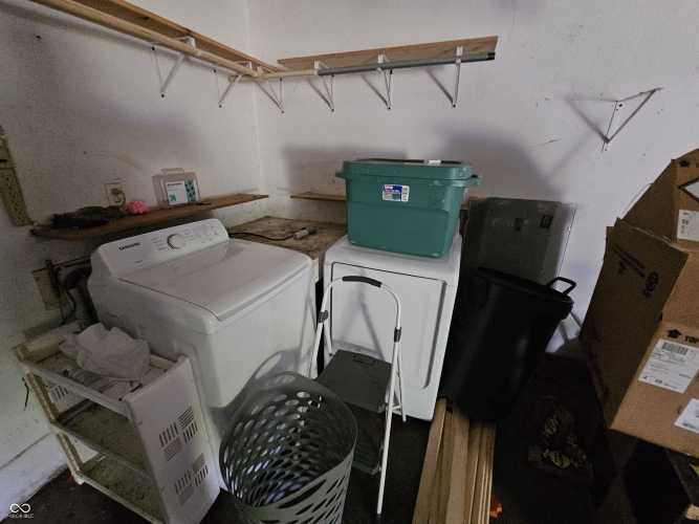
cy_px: 262
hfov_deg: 106.2
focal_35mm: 13
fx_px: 262
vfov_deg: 89.9
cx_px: 350
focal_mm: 2.2
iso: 1250
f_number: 2.2
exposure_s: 1/24
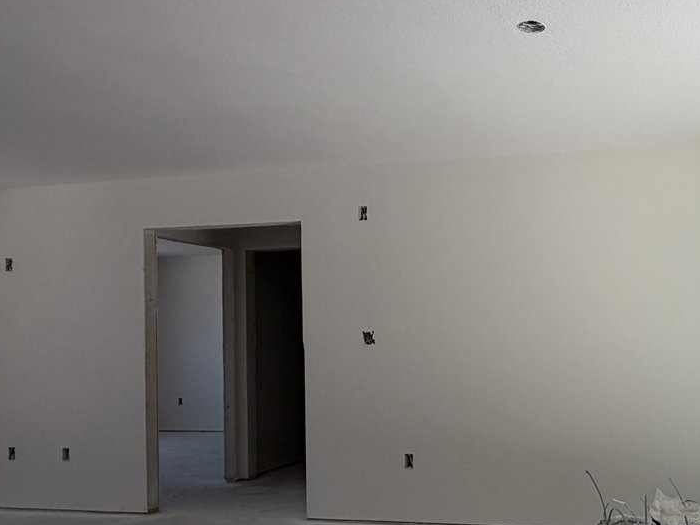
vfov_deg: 43.7
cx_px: 599
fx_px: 647
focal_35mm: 32
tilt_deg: -0.1
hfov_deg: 51.7
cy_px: 334
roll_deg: +1.3
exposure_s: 1/158
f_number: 2.2
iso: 50
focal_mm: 2.22
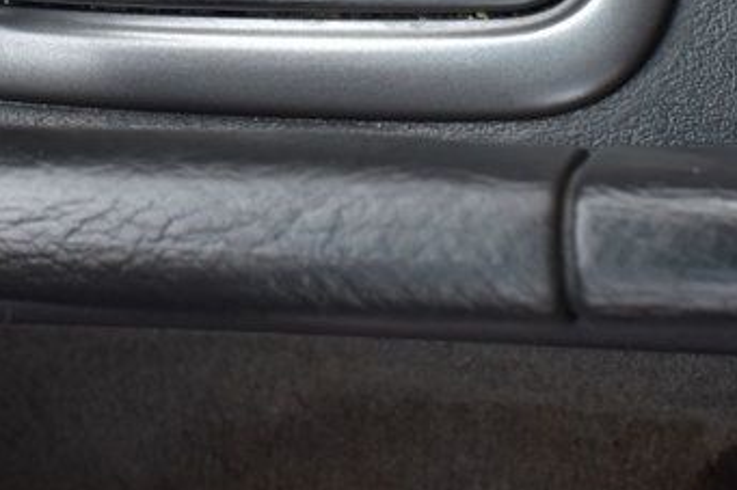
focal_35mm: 108
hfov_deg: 18.7
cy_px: -205
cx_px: 136
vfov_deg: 12.2
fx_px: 2210
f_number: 8
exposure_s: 1/50
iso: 400
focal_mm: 24
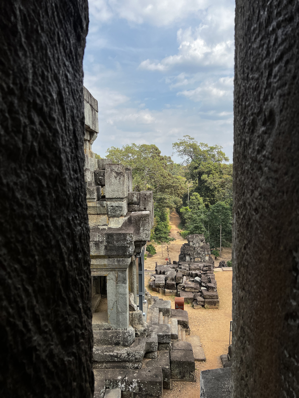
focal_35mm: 26
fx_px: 299
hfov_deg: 53.1
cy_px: 199
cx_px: 150
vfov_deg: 67.3
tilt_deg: -5.3
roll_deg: +1.0
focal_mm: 5.7
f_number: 1.5
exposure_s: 1/2841
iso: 50
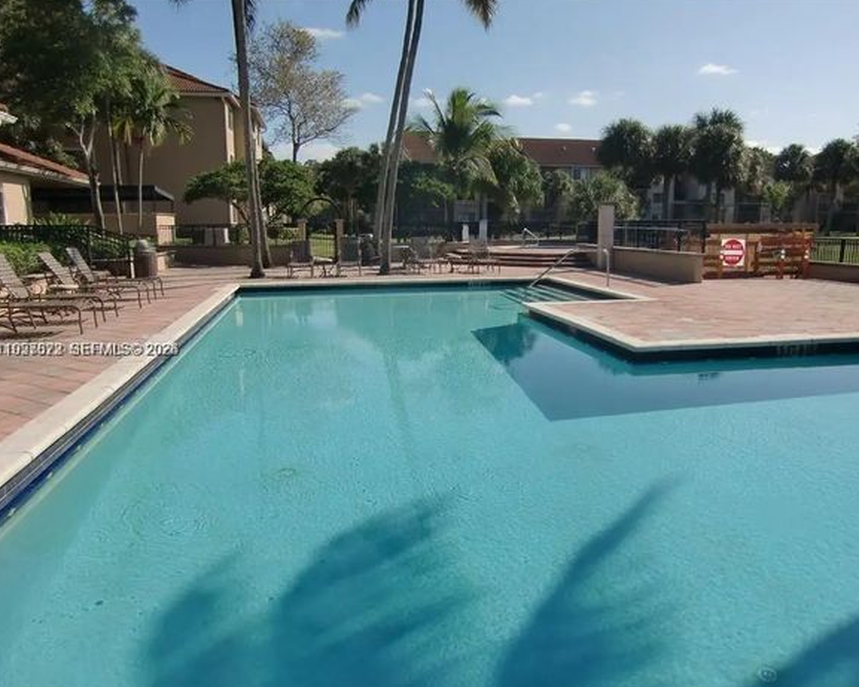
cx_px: 459
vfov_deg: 54.9
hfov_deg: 66.0
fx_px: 661
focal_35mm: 26
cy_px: 350
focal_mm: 4.3
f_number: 7.5
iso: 64
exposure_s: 1/250
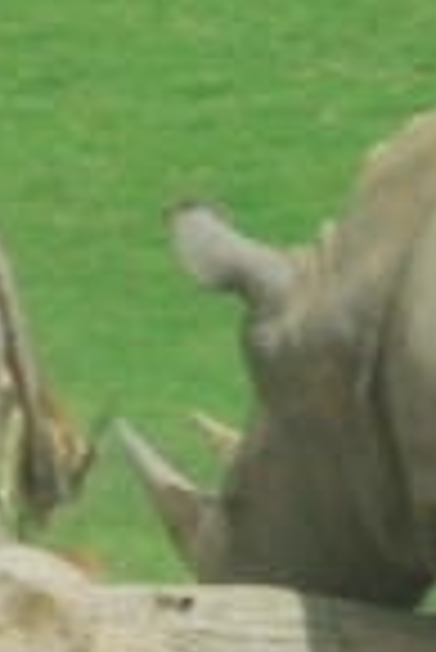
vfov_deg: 0.8
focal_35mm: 2477
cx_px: -18
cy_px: 470
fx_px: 44888
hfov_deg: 0.6
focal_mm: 300
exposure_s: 1/90
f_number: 45
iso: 1600
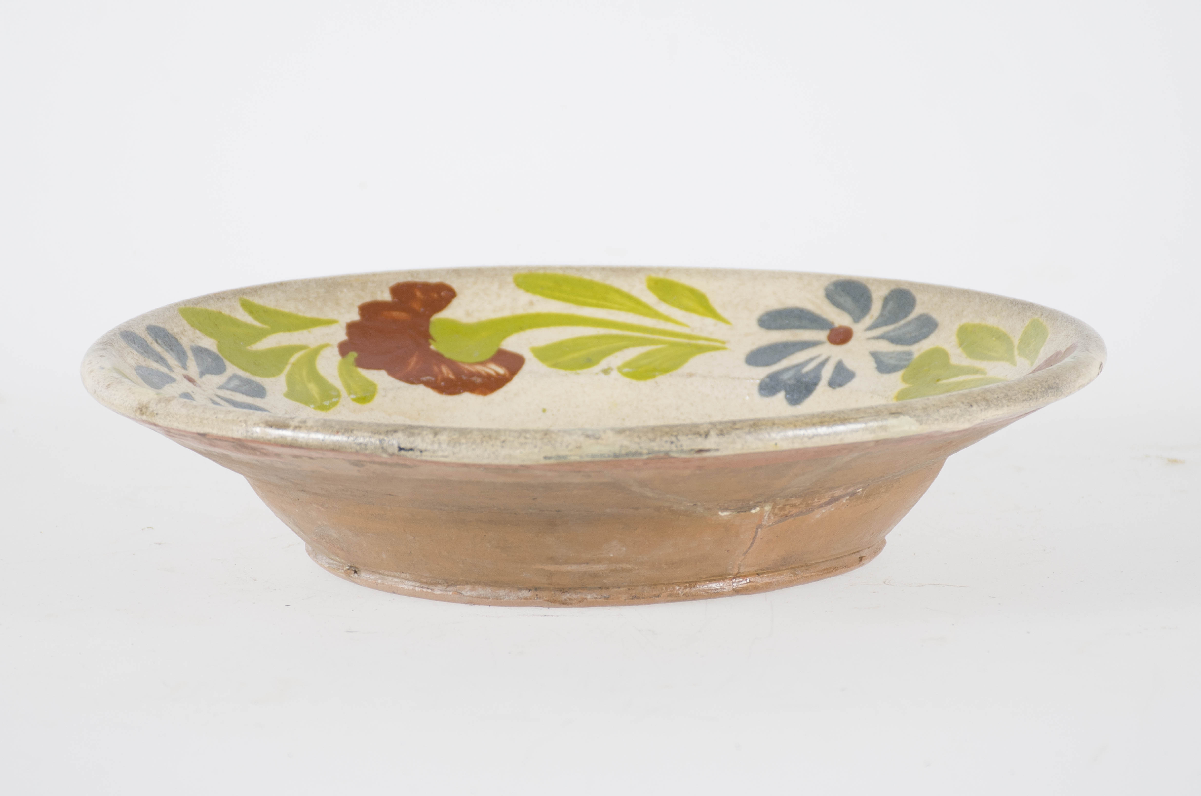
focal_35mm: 135
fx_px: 4494
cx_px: 600
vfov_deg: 10.1
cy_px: 398
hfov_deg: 15.2
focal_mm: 90
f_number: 6.3
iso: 160
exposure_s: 1/160
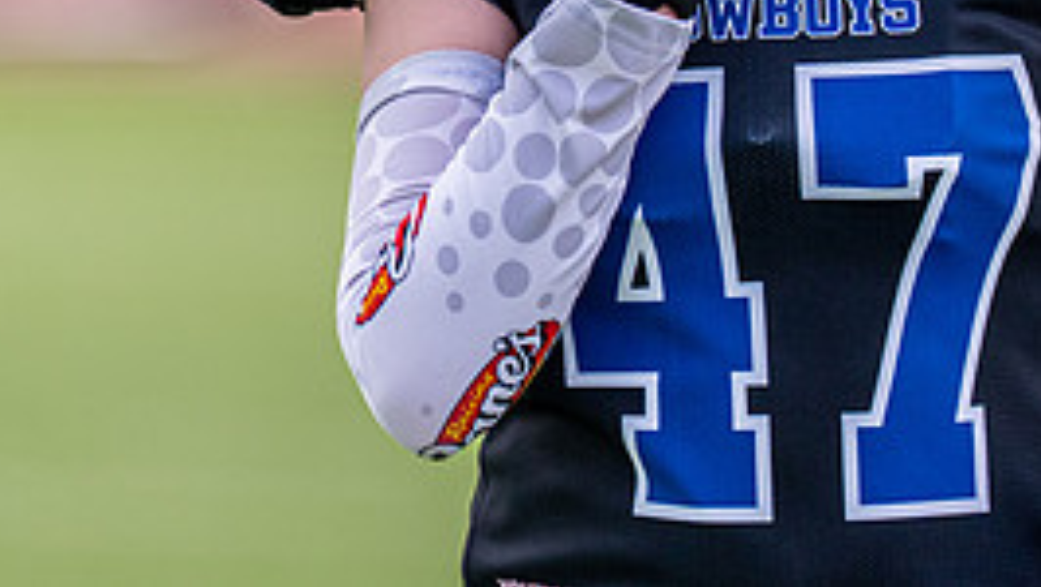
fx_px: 23615
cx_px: 810
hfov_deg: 2.5
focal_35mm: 855
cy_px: -7
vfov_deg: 1.4
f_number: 2.8
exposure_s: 1/4000
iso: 250
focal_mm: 200
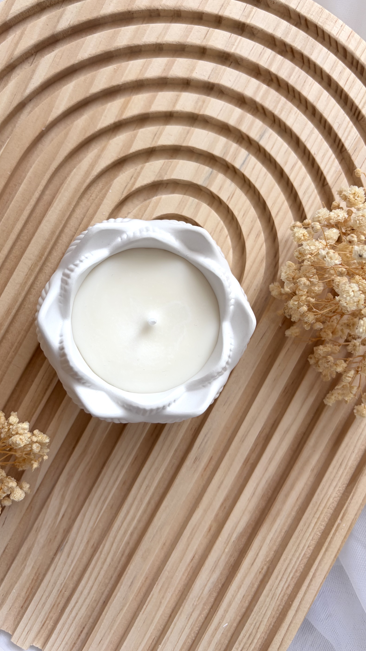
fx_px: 500
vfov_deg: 66.1
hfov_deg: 40.0
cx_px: 148
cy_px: 319
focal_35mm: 29
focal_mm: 5.96
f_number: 1.6
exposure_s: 1/121
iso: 64
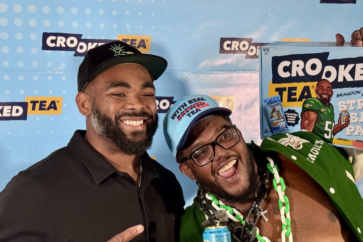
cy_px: 162
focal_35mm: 60
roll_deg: +0.9
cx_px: 203
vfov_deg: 22.5
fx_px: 605
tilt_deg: -2.6
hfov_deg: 33.4
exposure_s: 1/40
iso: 320
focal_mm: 6.76
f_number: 1.78
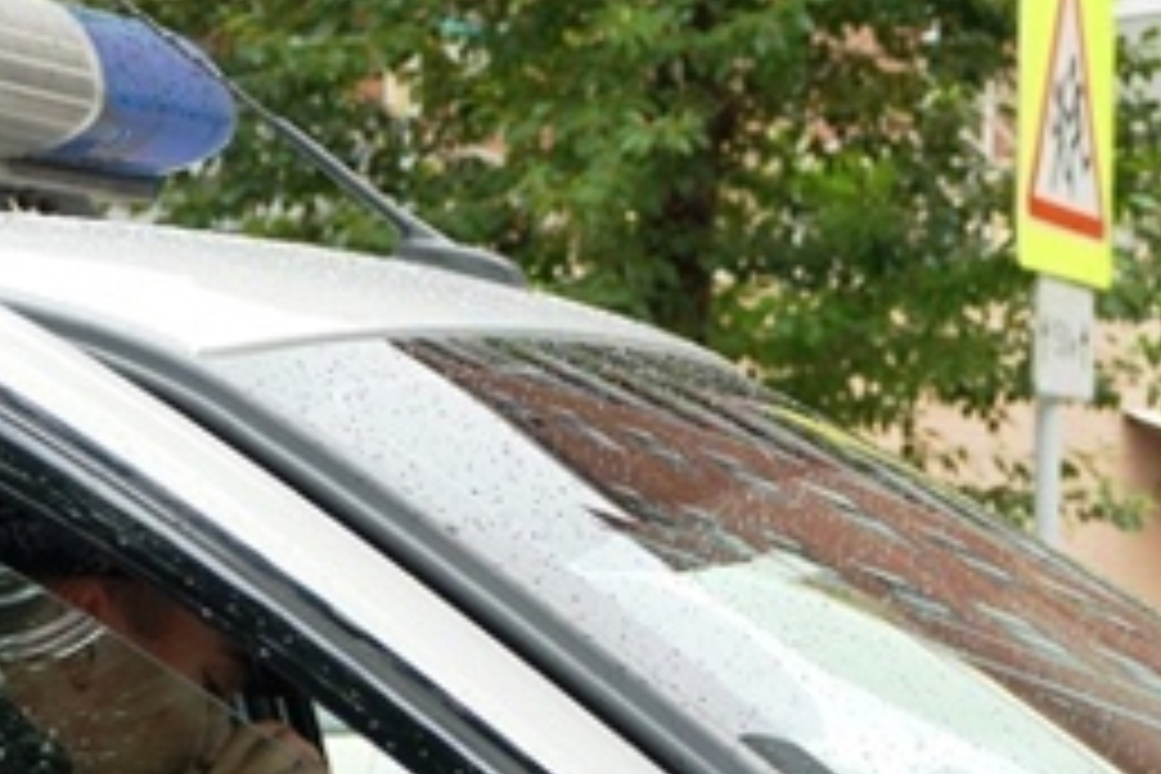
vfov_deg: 10.7
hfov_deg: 16.2
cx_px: 612
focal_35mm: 126
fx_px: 4078
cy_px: 873
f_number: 4.5
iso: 400
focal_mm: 29
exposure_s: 1/160
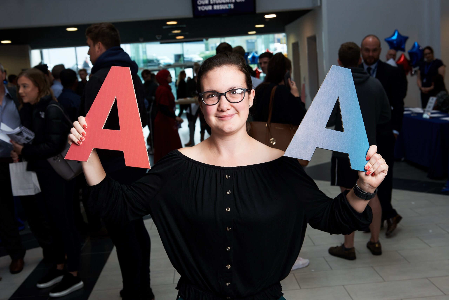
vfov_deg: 31.9
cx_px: 224
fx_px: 524
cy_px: 150
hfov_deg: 46.4
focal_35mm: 42
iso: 320
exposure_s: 1/60
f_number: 5.6
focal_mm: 42
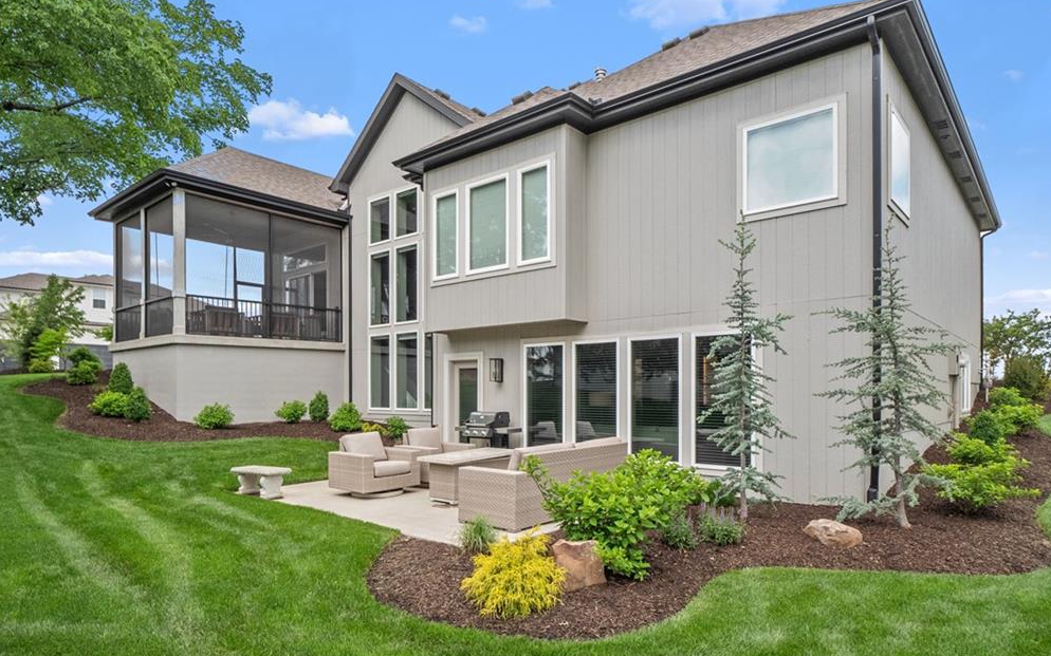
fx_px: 601
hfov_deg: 82.3
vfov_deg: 57.2
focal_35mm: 21
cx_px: 523
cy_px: 312
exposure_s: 1/200
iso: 400
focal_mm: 10
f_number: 8
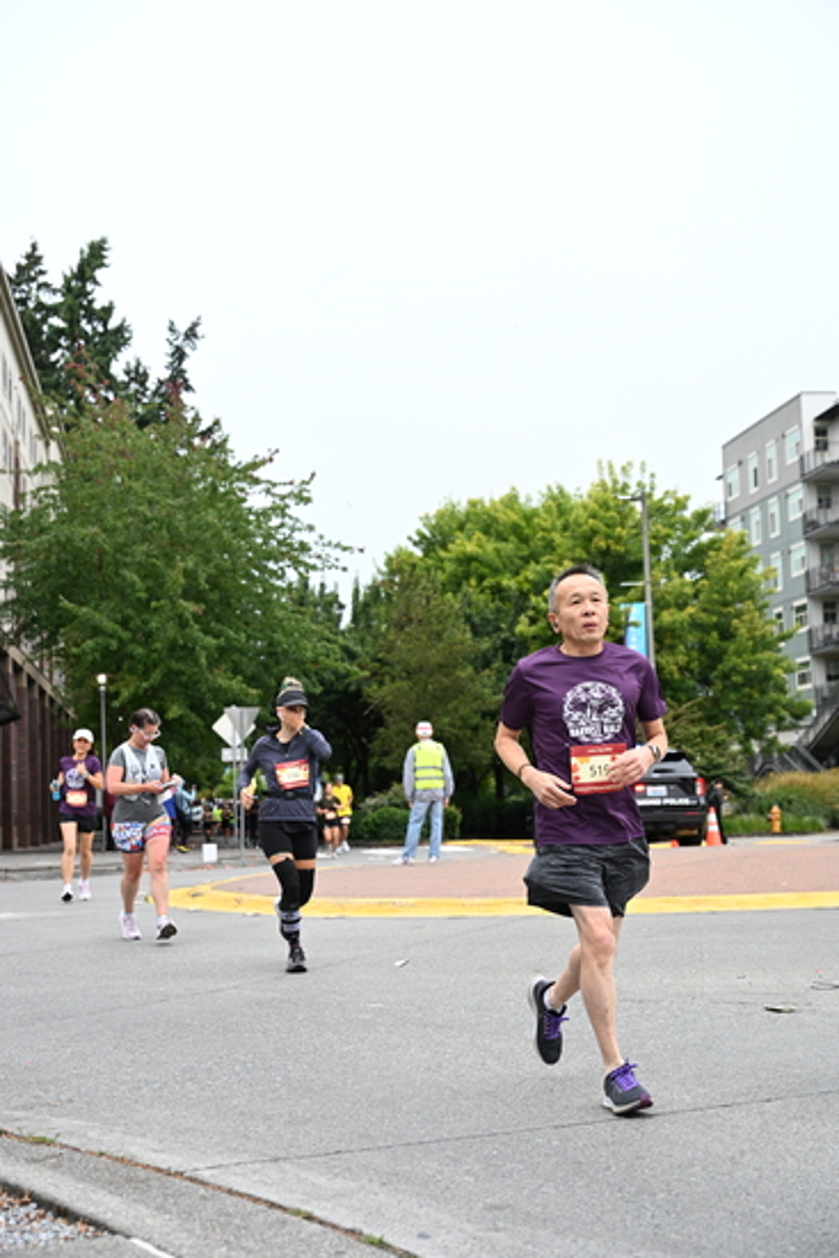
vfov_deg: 39.6
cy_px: 629
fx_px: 1747
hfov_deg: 27.0
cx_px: 420
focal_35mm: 50
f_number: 4
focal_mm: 50
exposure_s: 1/800
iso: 1600
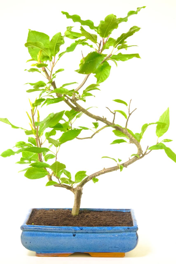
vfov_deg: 24.5
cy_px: 132
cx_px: 88
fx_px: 608
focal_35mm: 83
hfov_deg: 16.5
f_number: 11
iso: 1600
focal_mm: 55
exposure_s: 1/13
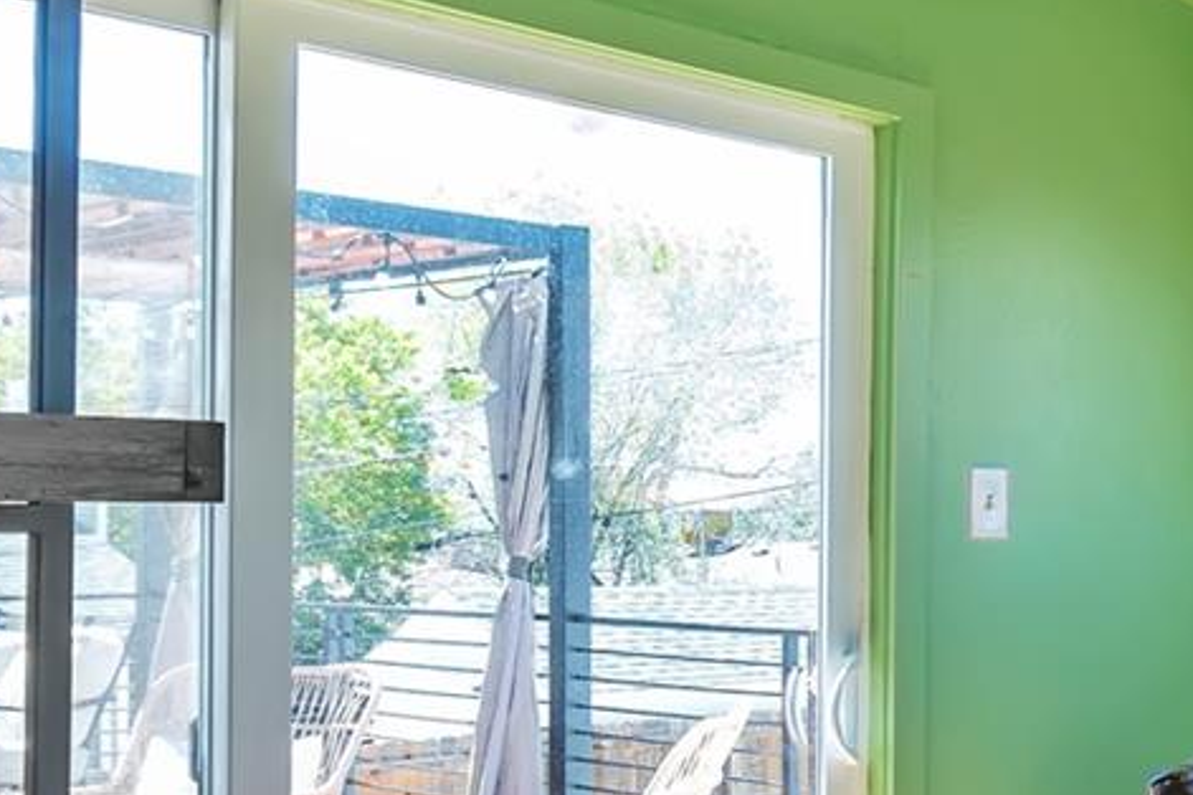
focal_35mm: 51
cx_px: 1667
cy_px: 554
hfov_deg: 28.9
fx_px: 1690
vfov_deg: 26.3
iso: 100
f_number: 9
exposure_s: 1/10
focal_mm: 10
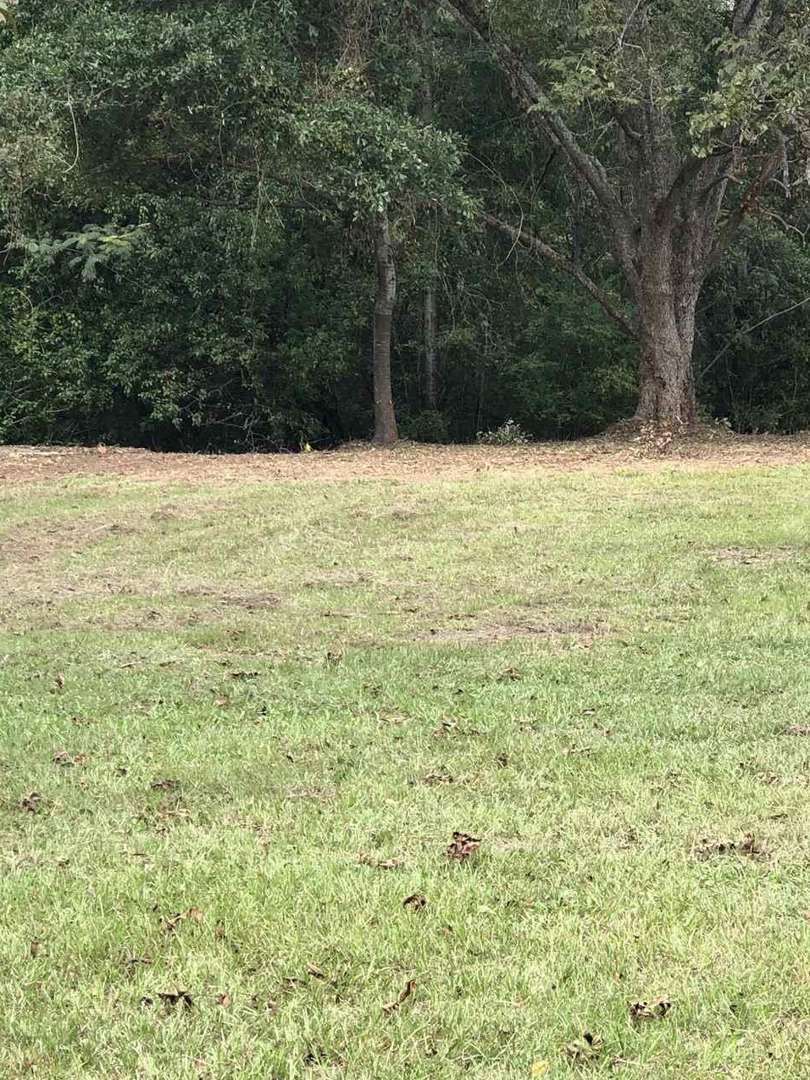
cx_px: 511
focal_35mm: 103
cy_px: 682
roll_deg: +0.8
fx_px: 3214
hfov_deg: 14.3
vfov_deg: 19.0
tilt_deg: -5.1
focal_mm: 6.6
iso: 20
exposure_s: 1/147
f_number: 2.8
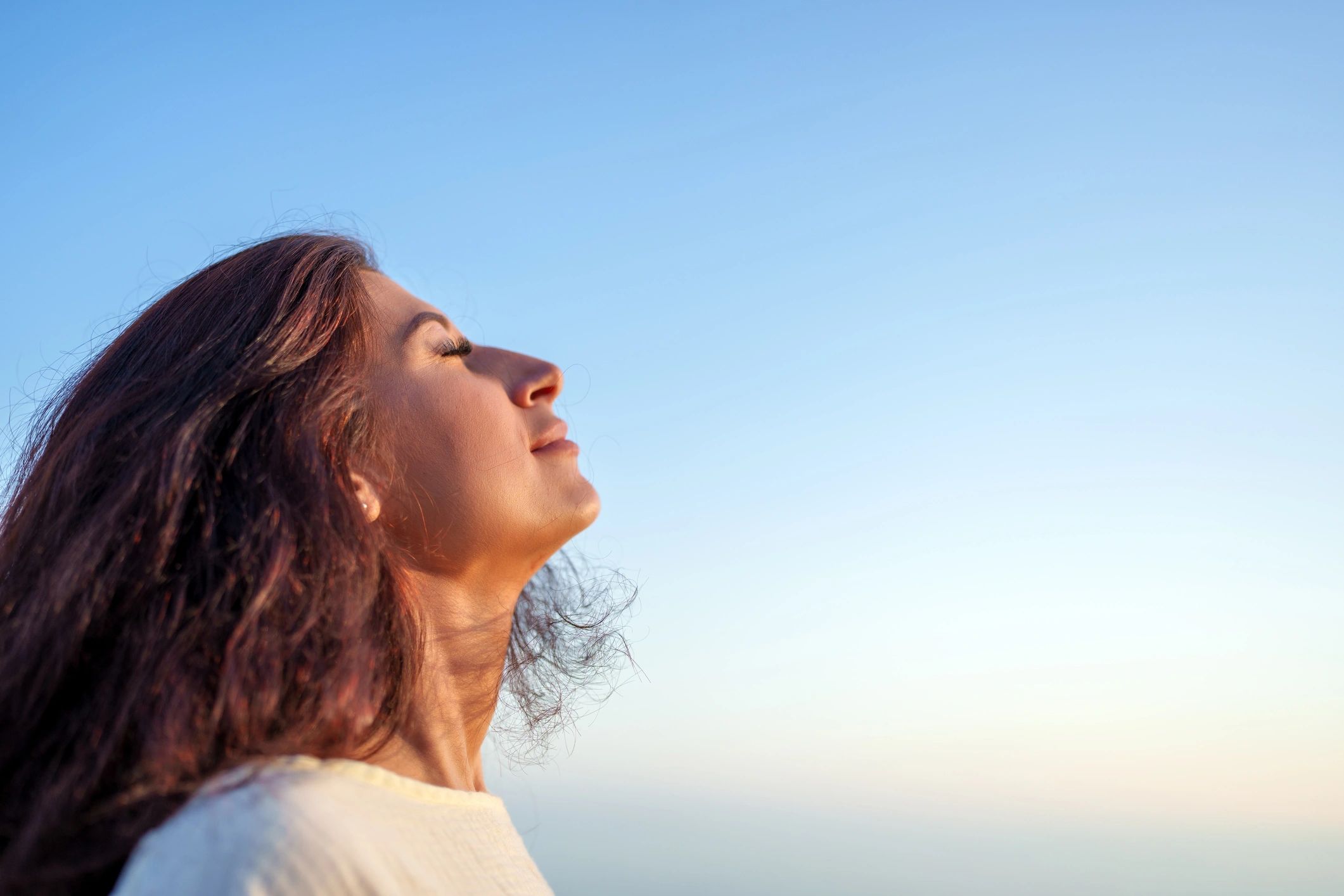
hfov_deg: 54.4
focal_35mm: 35
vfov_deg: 37.9
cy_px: 448
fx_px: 1307
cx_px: 672
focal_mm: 35
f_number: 1.8
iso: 100
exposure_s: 1/1250
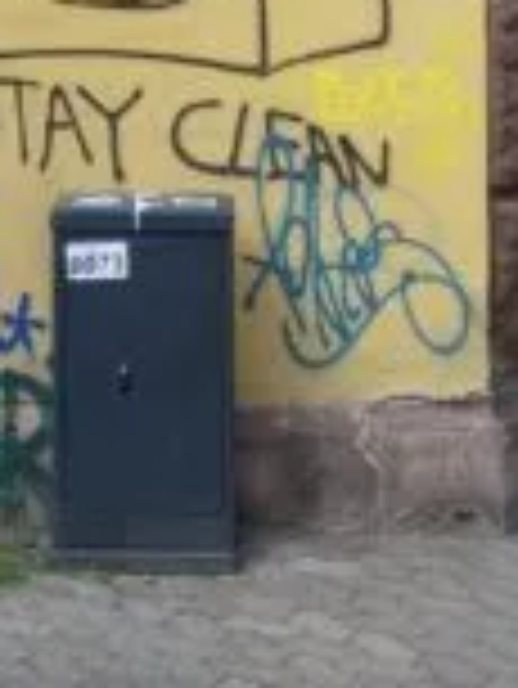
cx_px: 99
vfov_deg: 15.7
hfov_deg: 12.4
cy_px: -218
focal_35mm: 119
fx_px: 2371
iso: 100
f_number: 2.2
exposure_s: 1/250
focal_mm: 3.82
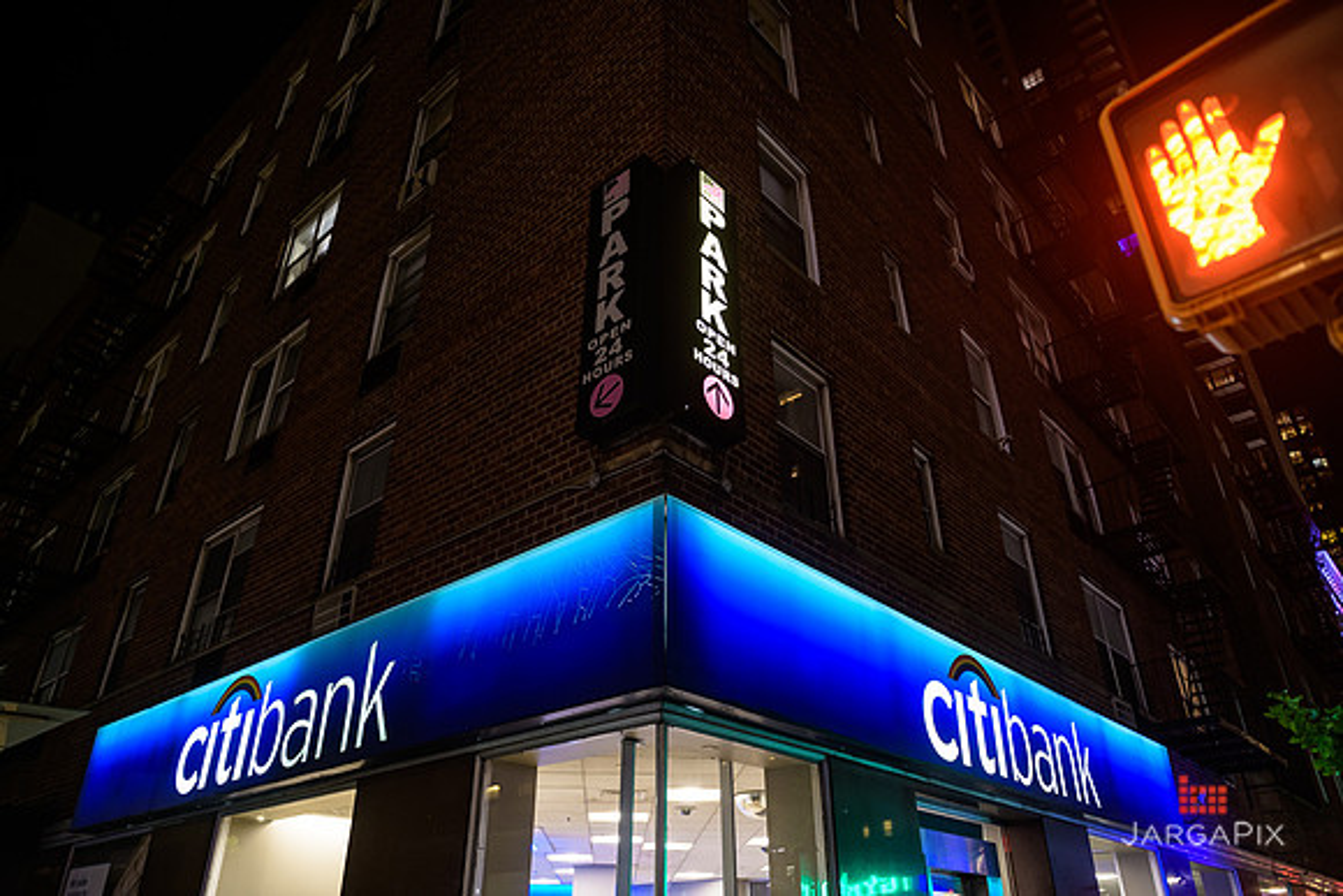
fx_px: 896
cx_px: 672
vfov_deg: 53.2
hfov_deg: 73.7
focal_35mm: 24
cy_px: 448
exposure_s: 1/15
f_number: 3.2
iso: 400
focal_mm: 24
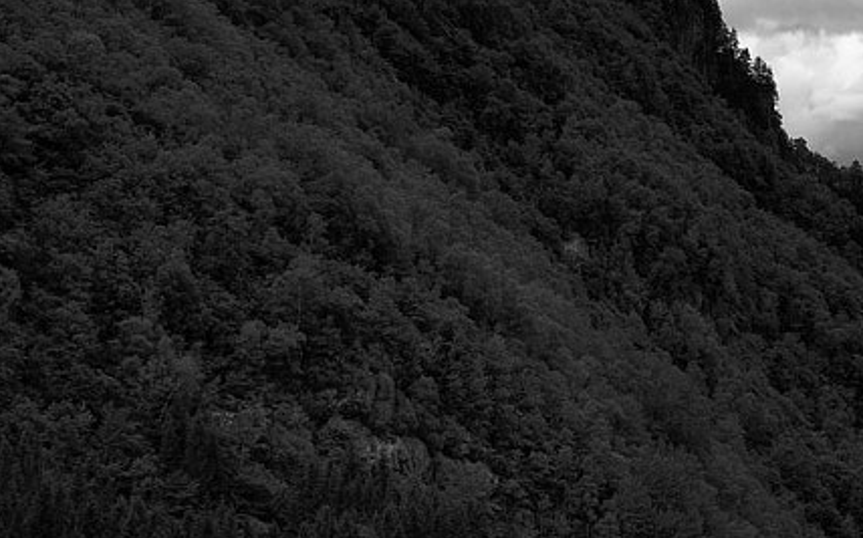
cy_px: 230
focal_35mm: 145
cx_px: 1508
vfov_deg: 9.0
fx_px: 3409
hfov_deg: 13.1
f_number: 8
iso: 100
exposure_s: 1/250
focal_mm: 38
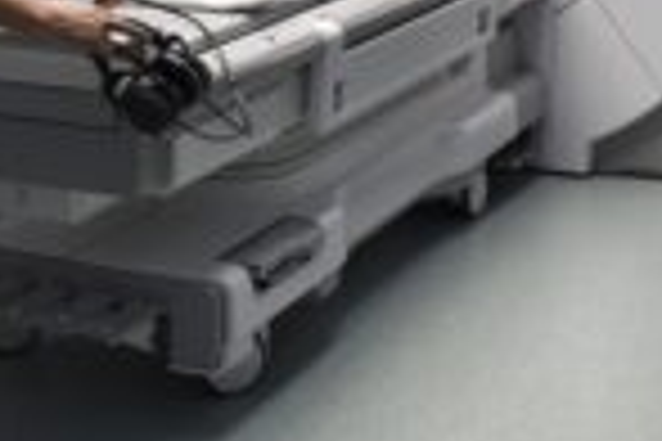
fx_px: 1692
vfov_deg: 14.5
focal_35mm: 92
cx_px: 423
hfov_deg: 22.1
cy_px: -36
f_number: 5
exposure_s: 1/100
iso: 400
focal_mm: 20
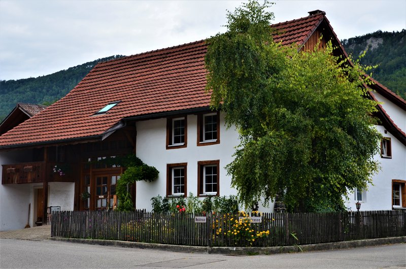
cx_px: 203
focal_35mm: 72
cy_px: 134
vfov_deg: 18.8
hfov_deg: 28.1
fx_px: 810
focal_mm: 48
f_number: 9
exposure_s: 1/125
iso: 320
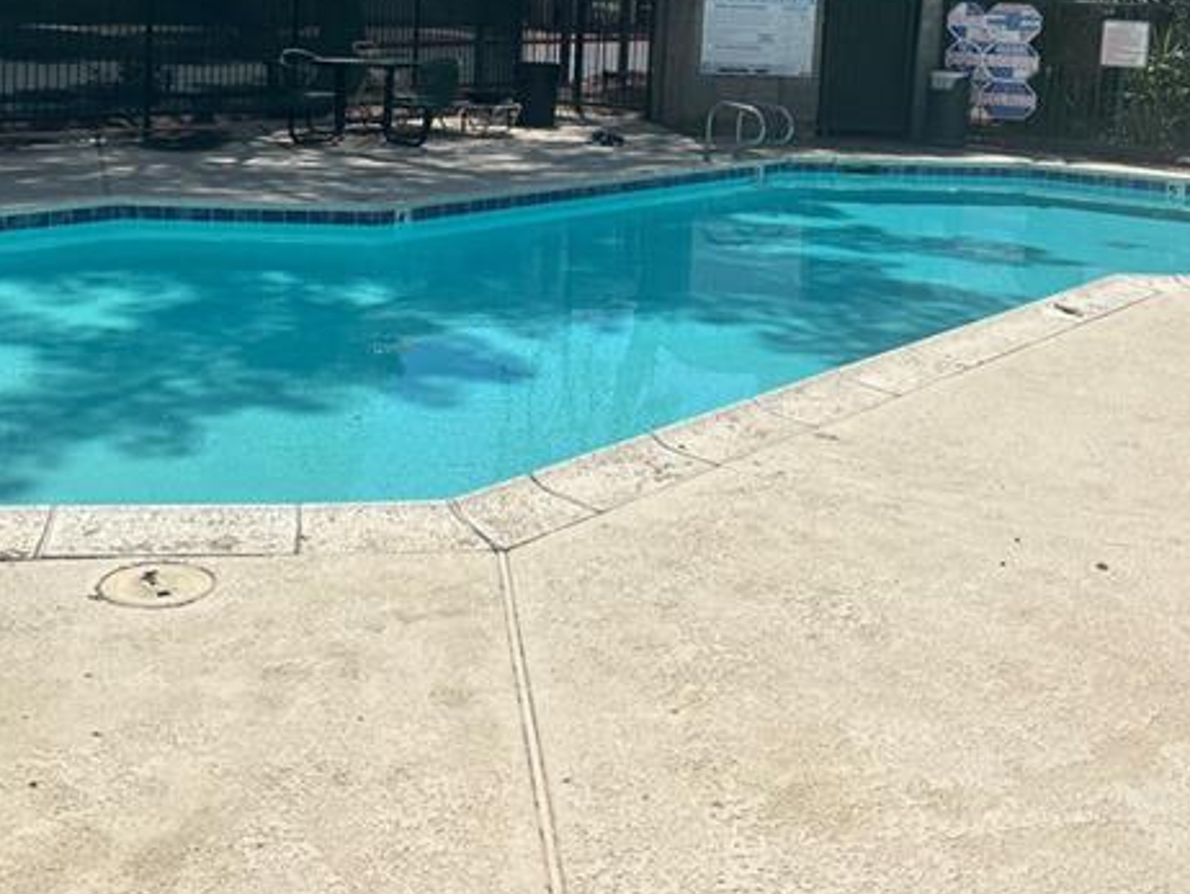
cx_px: 510
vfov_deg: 31.4
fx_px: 1548
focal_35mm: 45
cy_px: 178
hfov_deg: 42.0
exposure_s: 1/6711
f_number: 1.6
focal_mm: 5.96
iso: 50
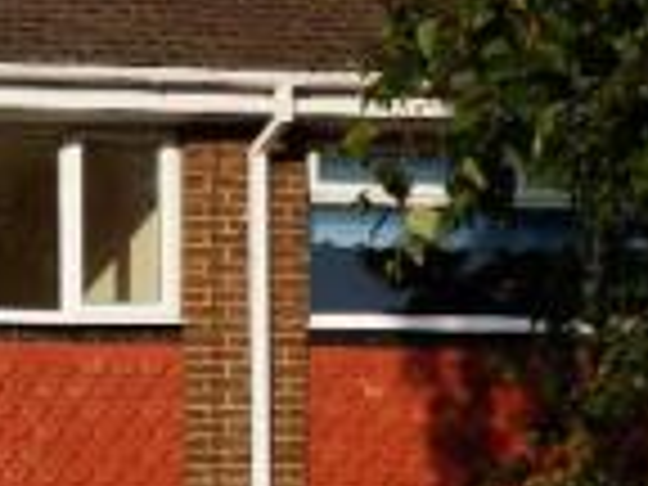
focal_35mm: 101
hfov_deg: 15.8
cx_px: -610
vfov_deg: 14.2
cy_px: 565
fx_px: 1891
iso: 80
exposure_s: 1/160
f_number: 8.7
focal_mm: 4.5
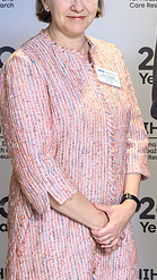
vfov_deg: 19.9
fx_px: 784
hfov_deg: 10.8
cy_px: 47
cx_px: 263
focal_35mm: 106
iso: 1250
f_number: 4.5
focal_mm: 40
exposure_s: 1/200
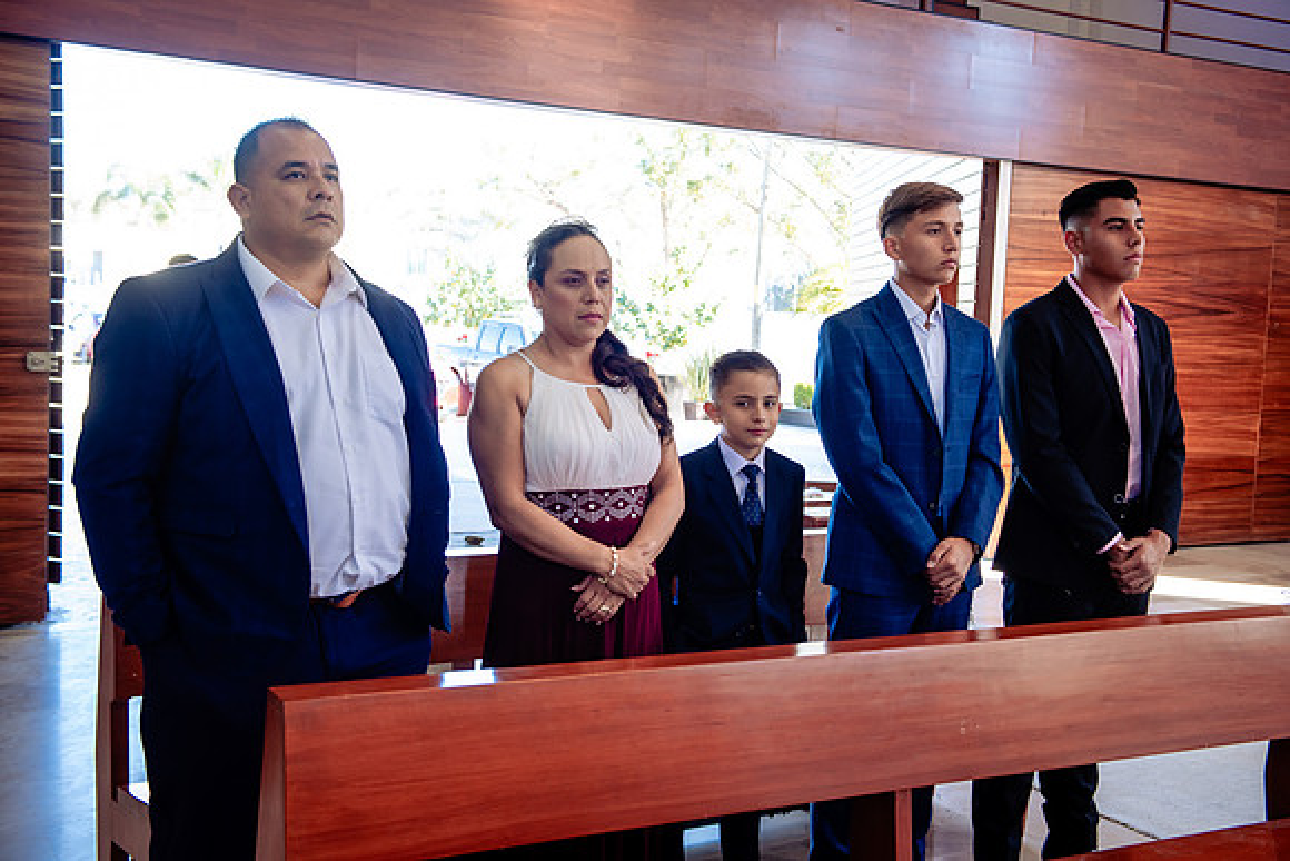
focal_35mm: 42
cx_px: 645
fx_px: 1505
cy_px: 430
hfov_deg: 46.4
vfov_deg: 31.9
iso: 400
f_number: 4
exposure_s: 1/100
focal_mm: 42
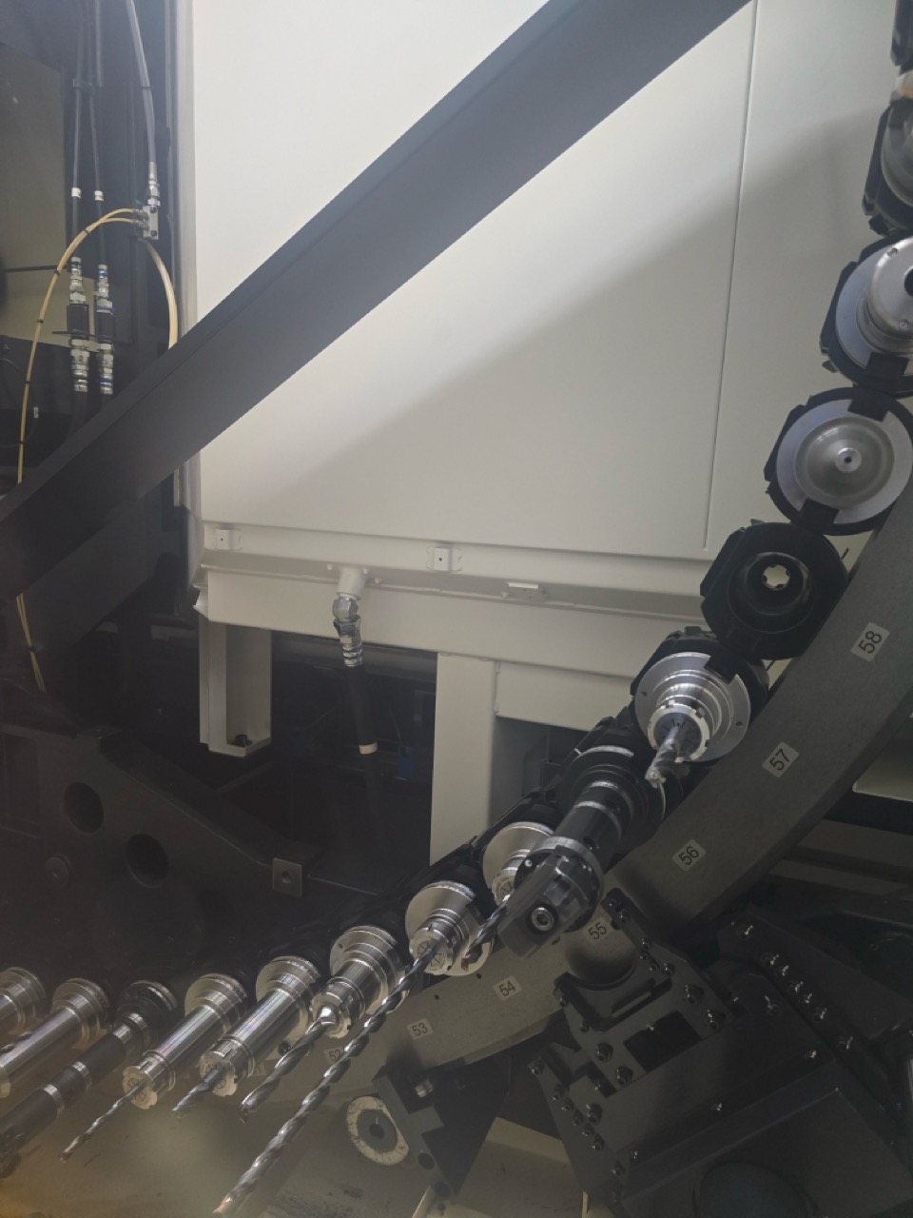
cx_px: 456
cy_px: 609
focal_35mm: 23
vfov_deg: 73.9
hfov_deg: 58.9
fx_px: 809
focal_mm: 6.3
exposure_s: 1/60
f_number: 1.7
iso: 800
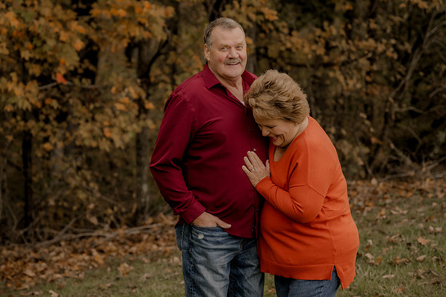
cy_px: 148
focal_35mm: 99
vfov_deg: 13.8
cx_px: 223
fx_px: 1226
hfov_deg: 20.6
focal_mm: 66
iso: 250
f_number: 2.8
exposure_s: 1/160
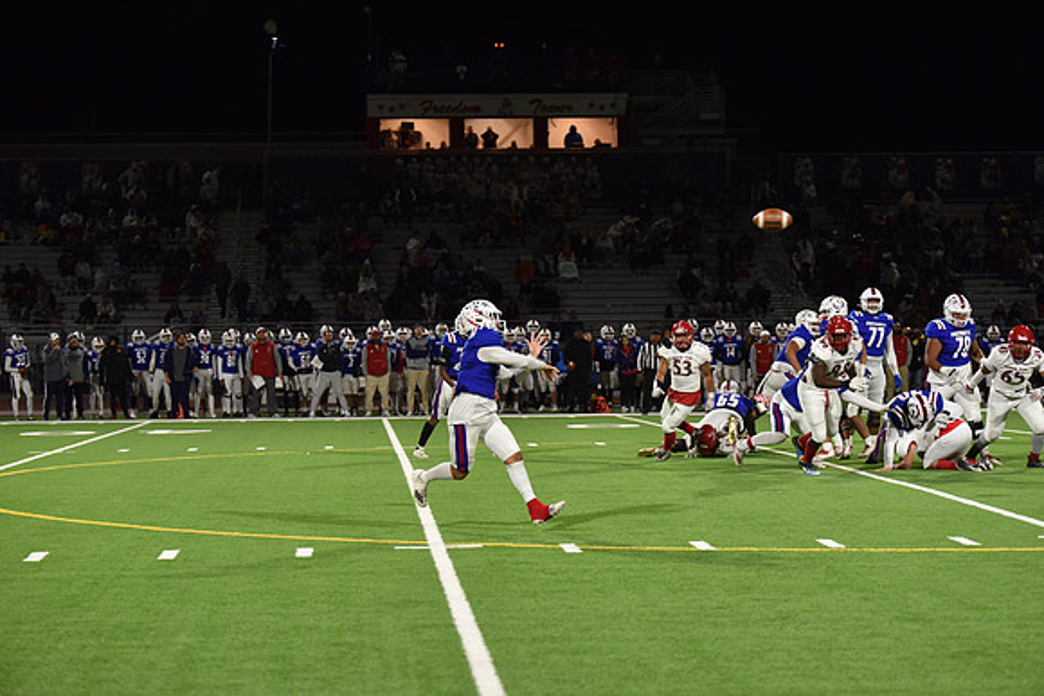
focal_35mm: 90
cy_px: 348
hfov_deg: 22.6
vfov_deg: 15.2
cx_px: 522
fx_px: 2610
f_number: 2.8
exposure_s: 1/640
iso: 2500
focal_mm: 90
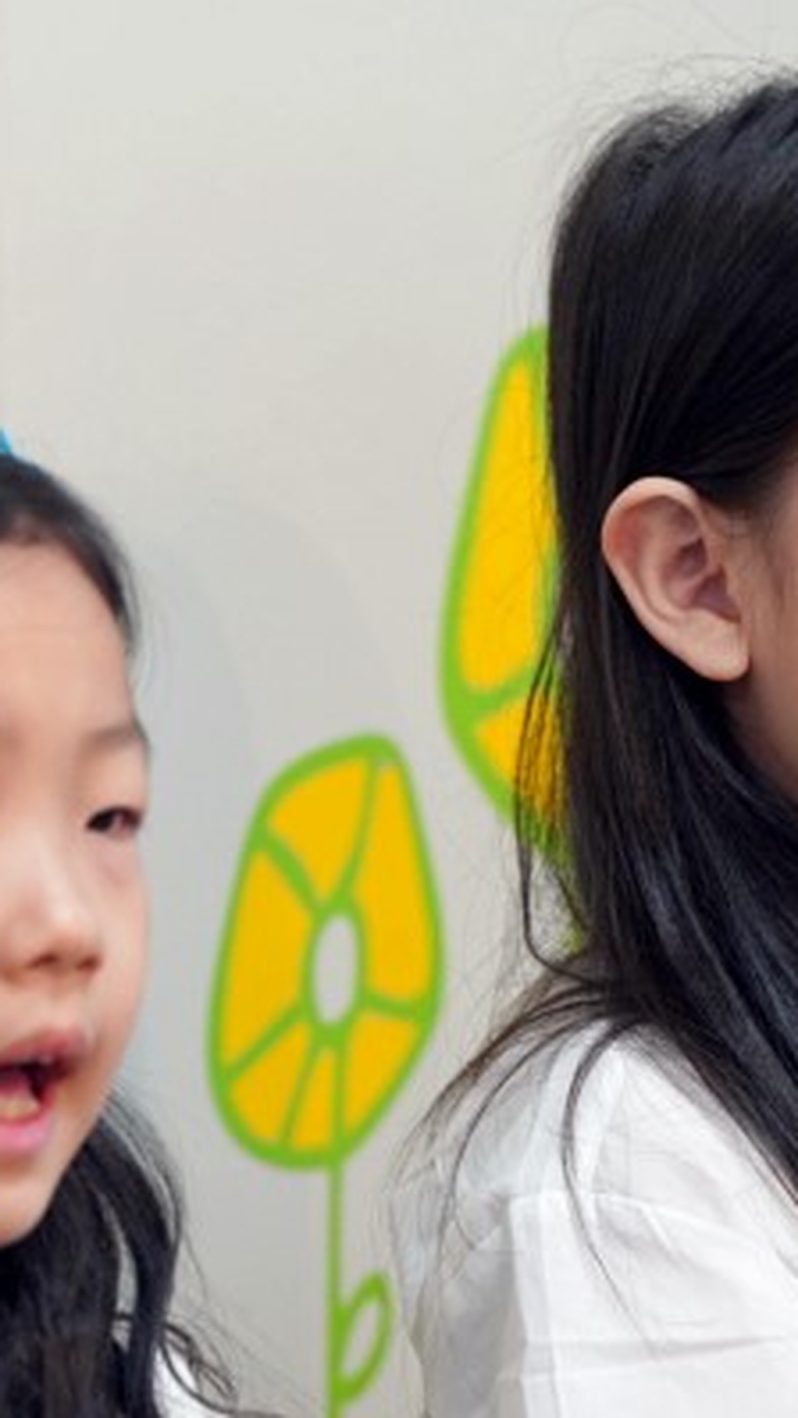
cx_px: 246
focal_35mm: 474
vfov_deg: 4.6
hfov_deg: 2.6
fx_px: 17823
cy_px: 1065
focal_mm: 200
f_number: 4
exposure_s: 1/250
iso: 2000
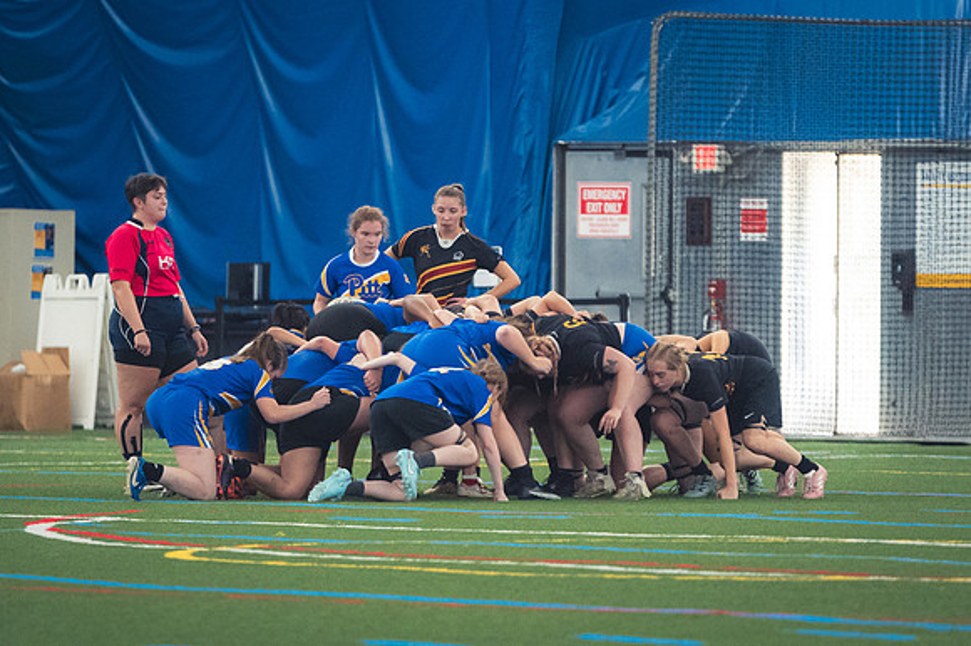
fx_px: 11492
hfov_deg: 4.8
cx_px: 433
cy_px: 320
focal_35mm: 426
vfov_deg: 3.2
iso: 3600
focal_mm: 200
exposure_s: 1/320
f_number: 2.8
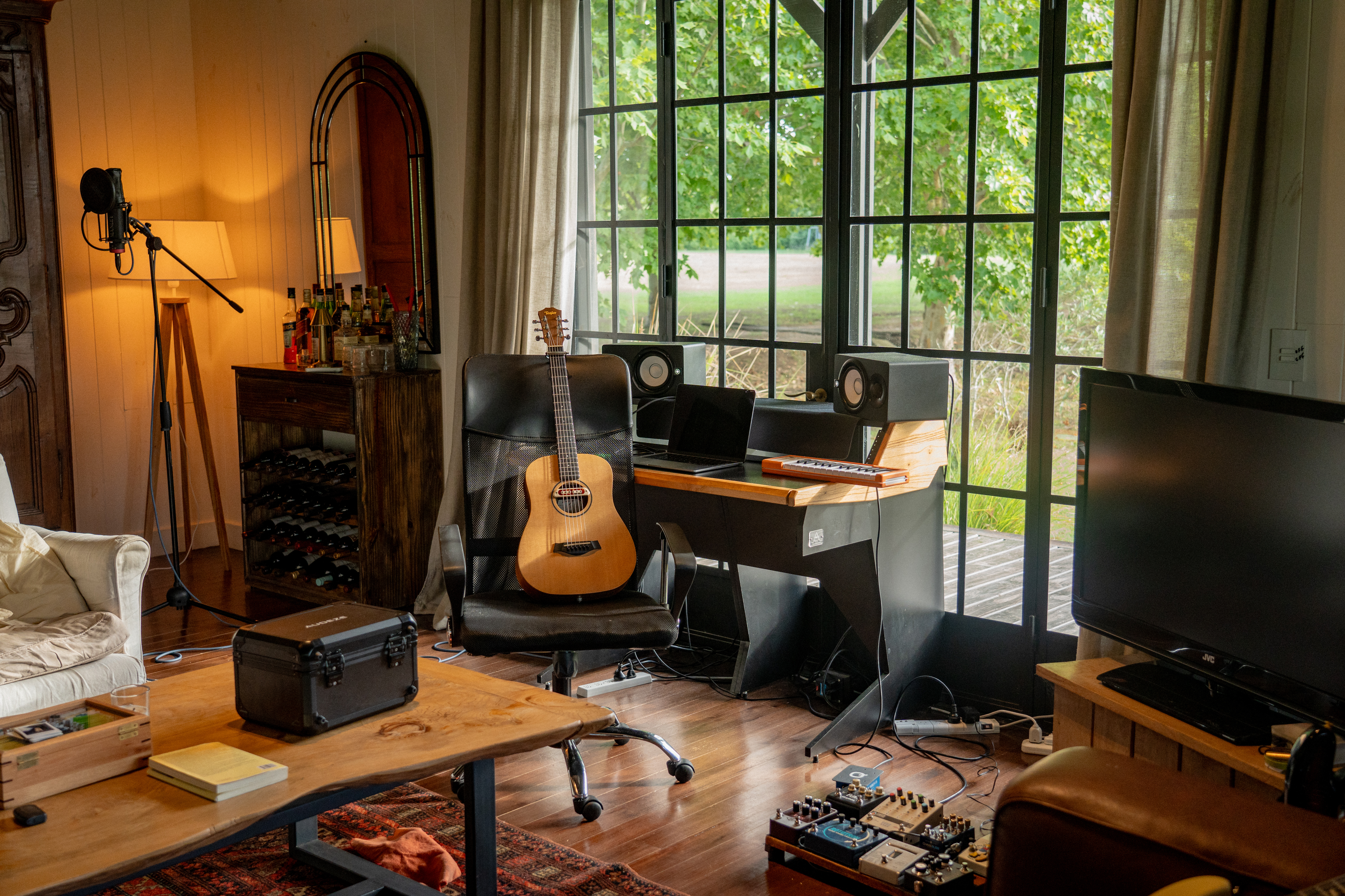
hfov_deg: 50.7
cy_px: 448
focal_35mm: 38
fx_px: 1420
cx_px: 672
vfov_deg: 35.1
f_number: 4
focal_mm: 38
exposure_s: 1/200
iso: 1250
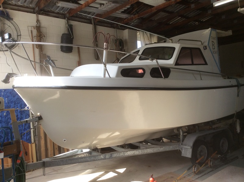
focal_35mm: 33
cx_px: 122
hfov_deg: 55.4
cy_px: 91
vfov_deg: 42.9
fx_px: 232
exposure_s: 1/184
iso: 32
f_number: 2.4
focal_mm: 3.3
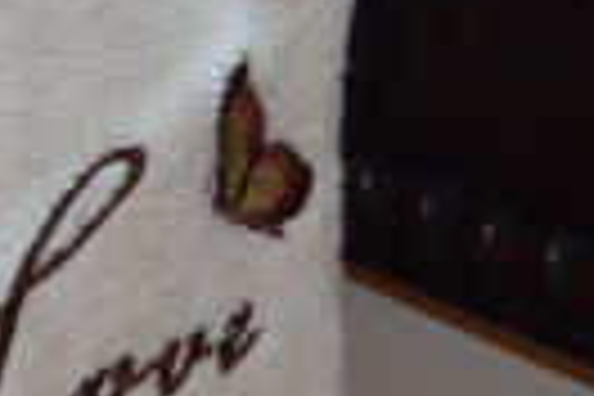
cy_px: 695
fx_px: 3168
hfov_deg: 10.1
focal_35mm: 192
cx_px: -486
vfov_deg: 7.0
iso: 280
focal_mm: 26
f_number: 4.2
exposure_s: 1/60
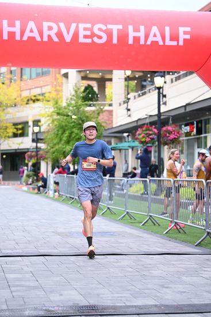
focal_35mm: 82
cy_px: 158
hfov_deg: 16.7
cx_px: 106
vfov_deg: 24.8
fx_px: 720
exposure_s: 1/1250
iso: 1000
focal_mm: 82
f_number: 2.8
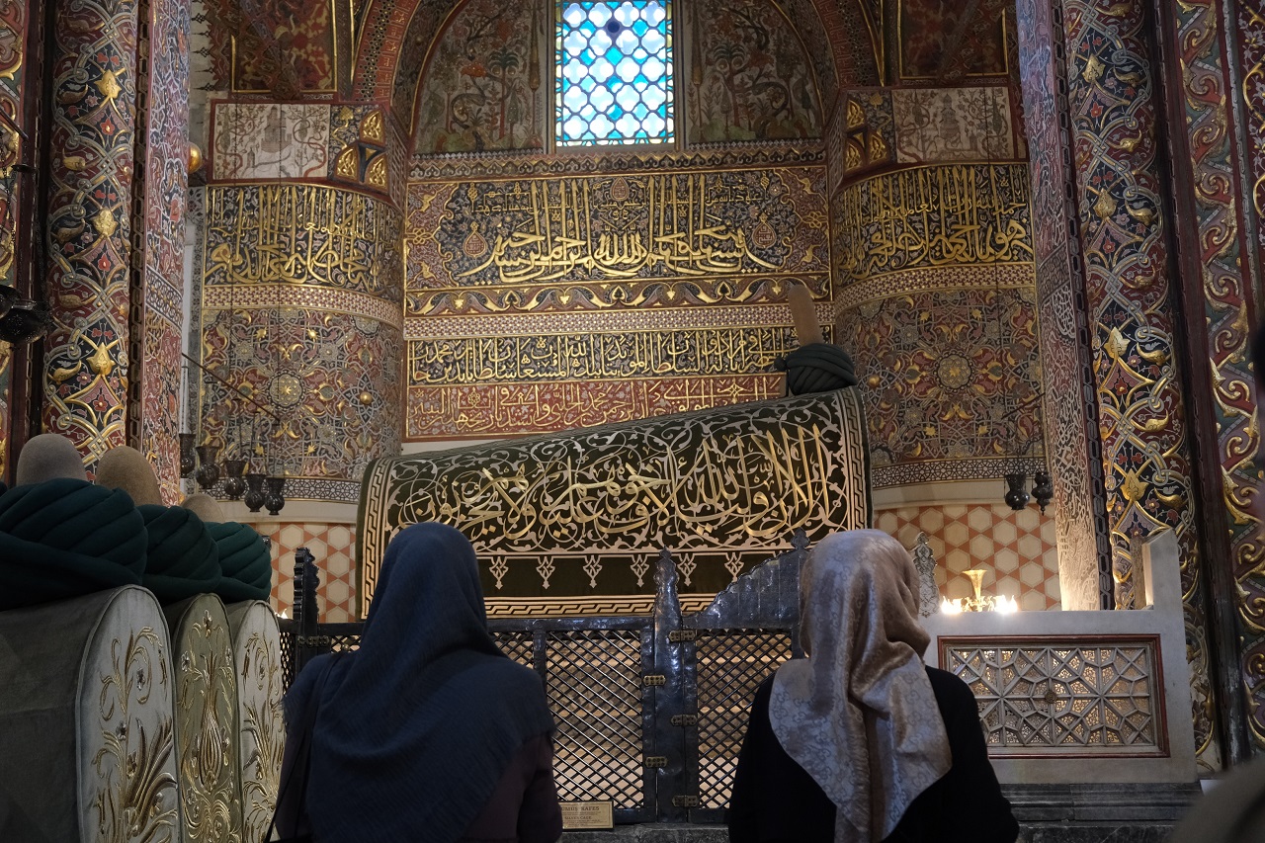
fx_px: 1300
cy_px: 422
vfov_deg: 35.9
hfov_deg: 51.9
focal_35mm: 37
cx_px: 632
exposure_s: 1/100
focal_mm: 24.8
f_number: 3.5
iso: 2000
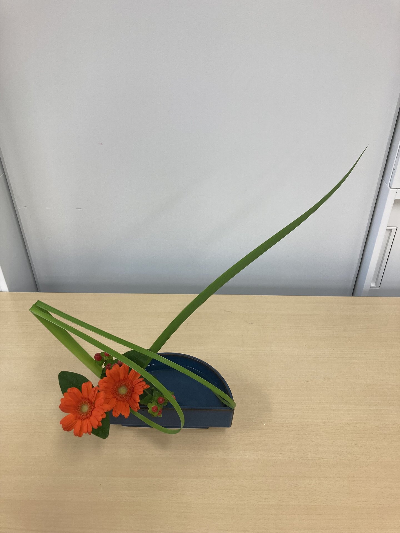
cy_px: 266
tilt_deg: -34.7
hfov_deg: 49.7
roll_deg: +0.7
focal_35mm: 28
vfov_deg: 63.4
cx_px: 200
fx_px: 431
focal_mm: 4
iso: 50
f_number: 1.8
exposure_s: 1/100
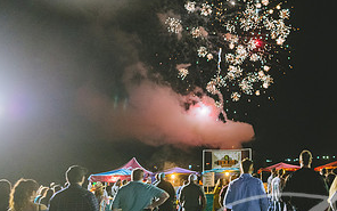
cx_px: 326
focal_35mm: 48
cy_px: 109
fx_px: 441
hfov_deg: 37.9
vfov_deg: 26.9
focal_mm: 24
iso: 640
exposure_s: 1/100
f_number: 2.8
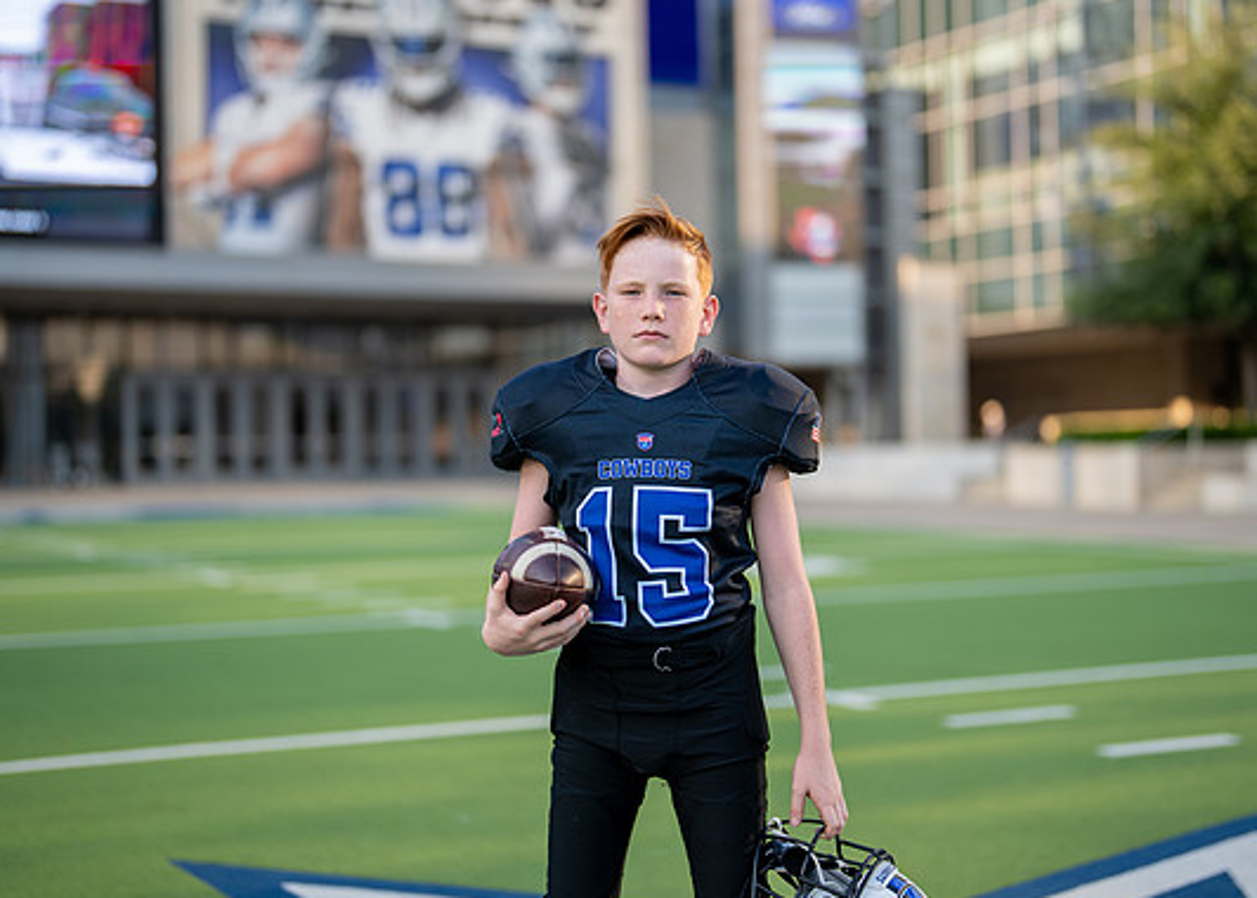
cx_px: 652
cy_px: 440
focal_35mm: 59
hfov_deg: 33.2
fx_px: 2106
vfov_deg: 24.1
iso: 100
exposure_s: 1/2000
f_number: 1.2
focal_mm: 50
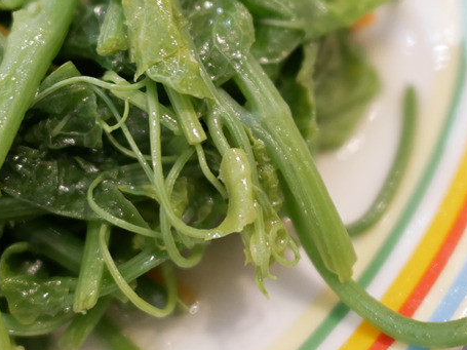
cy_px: 71
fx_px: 890
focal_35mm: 66
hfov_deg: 29.3
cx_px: 287
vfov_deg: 22.0
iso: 800
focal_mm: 15
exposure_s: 1/60
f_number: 1.7
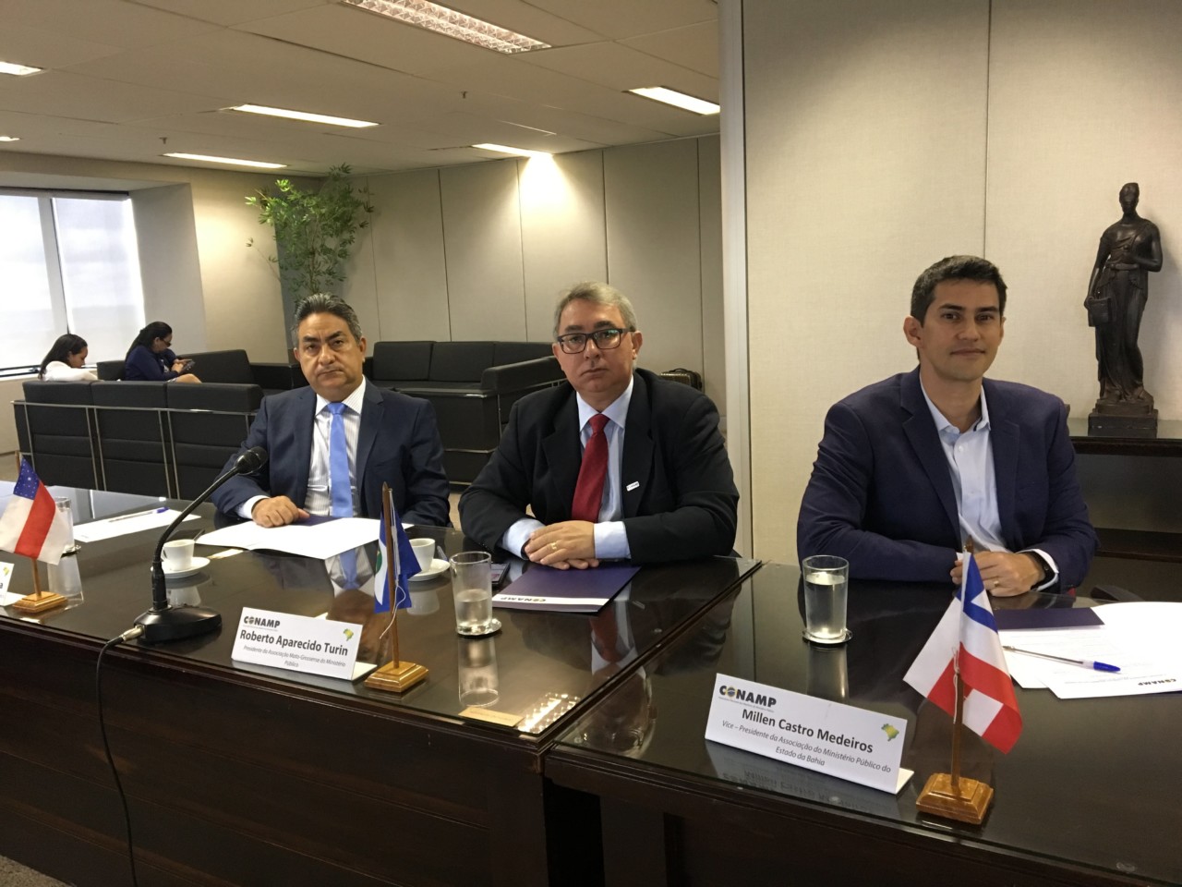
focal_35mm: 29
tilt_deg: -9.7
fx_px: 990
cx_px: 591
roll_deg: +2.4
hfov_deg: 61.7
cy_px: 444
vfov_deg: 48.2
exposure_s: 1/30
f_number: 2.2
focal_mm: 4.15
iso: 160
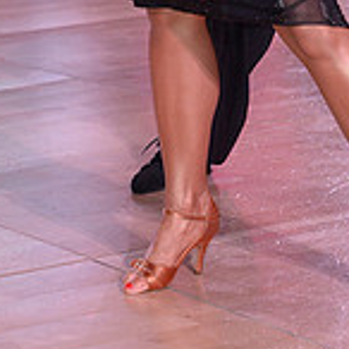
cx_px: 255
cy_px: -186
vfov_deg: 7.7
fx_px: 2544
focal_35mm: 223
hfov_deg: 7.8
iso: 2000
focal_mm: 66
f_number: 5.6
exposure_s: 1/250
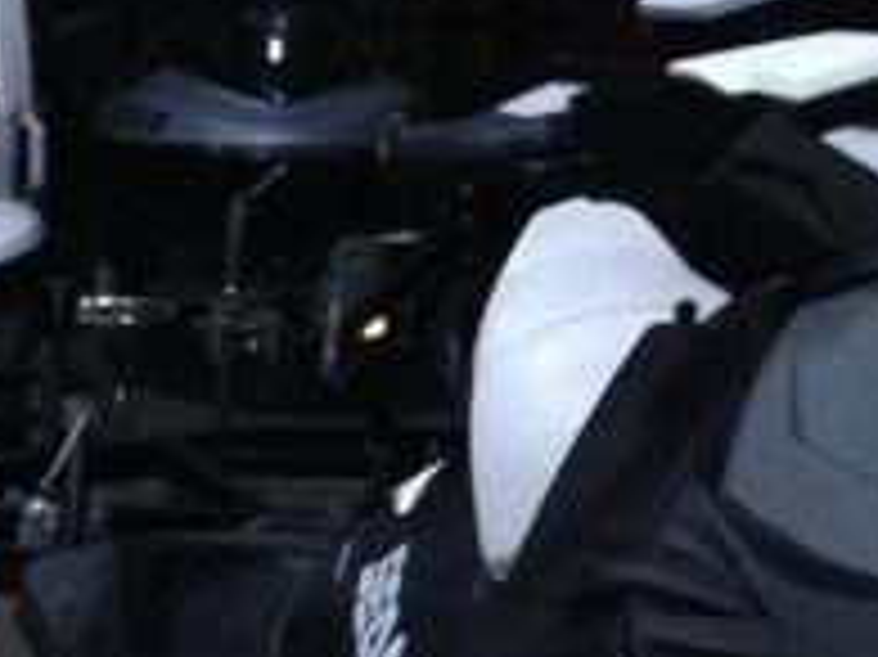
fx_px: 3295
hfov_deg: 15.0
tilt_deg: -22.1
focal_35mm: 130
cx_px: 41
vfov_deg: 10.7
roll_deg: -0.1
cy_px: 1192
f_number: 2.4
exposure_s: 1/16
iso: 500
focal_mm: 4.12
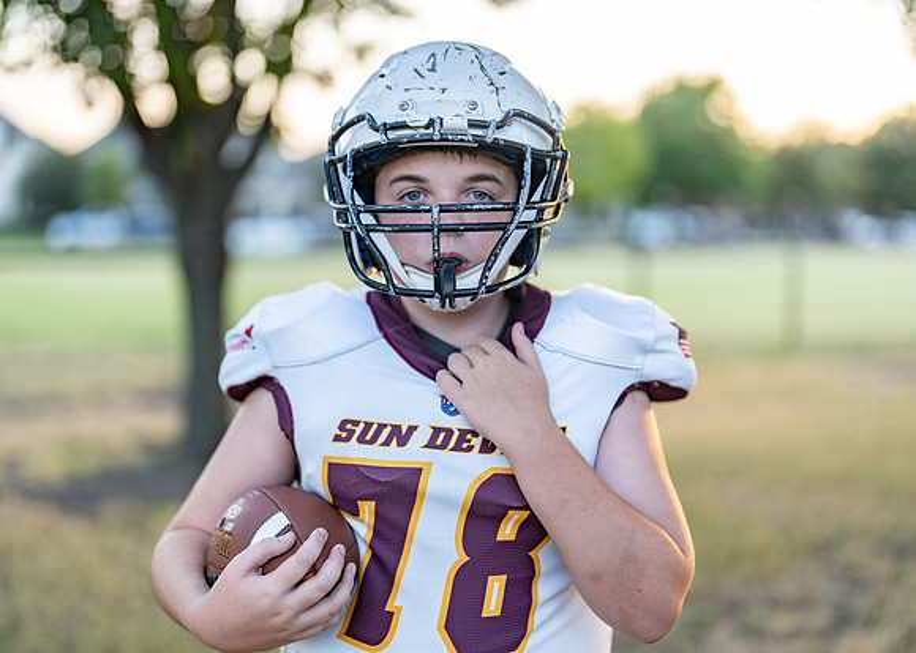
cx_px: 449
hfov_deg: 36.1
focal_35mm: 54
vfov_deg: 26.2
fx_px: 1405
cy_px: 316
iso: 160
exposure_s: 1/500
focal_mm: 50
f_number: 1.2
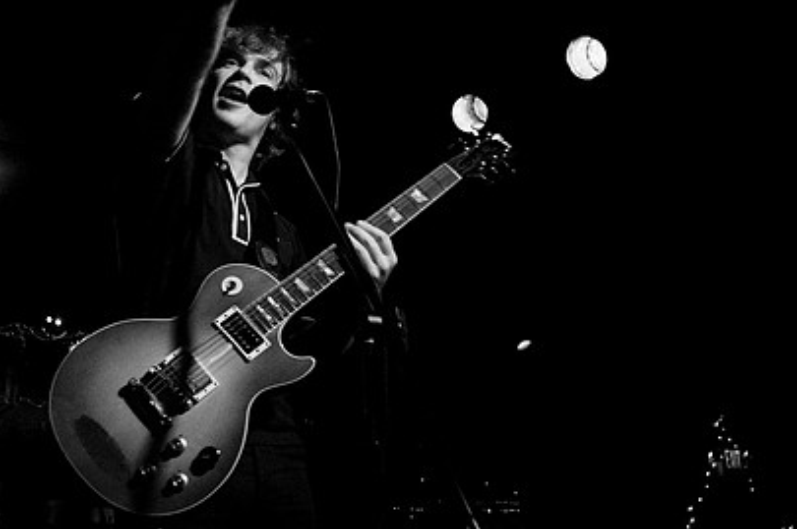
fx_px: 951
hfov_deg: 44.5
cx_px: 234
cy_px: 216
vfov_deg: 31.0
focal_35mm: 43
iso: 800
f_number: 2.8
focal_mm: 20
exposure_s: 1/60
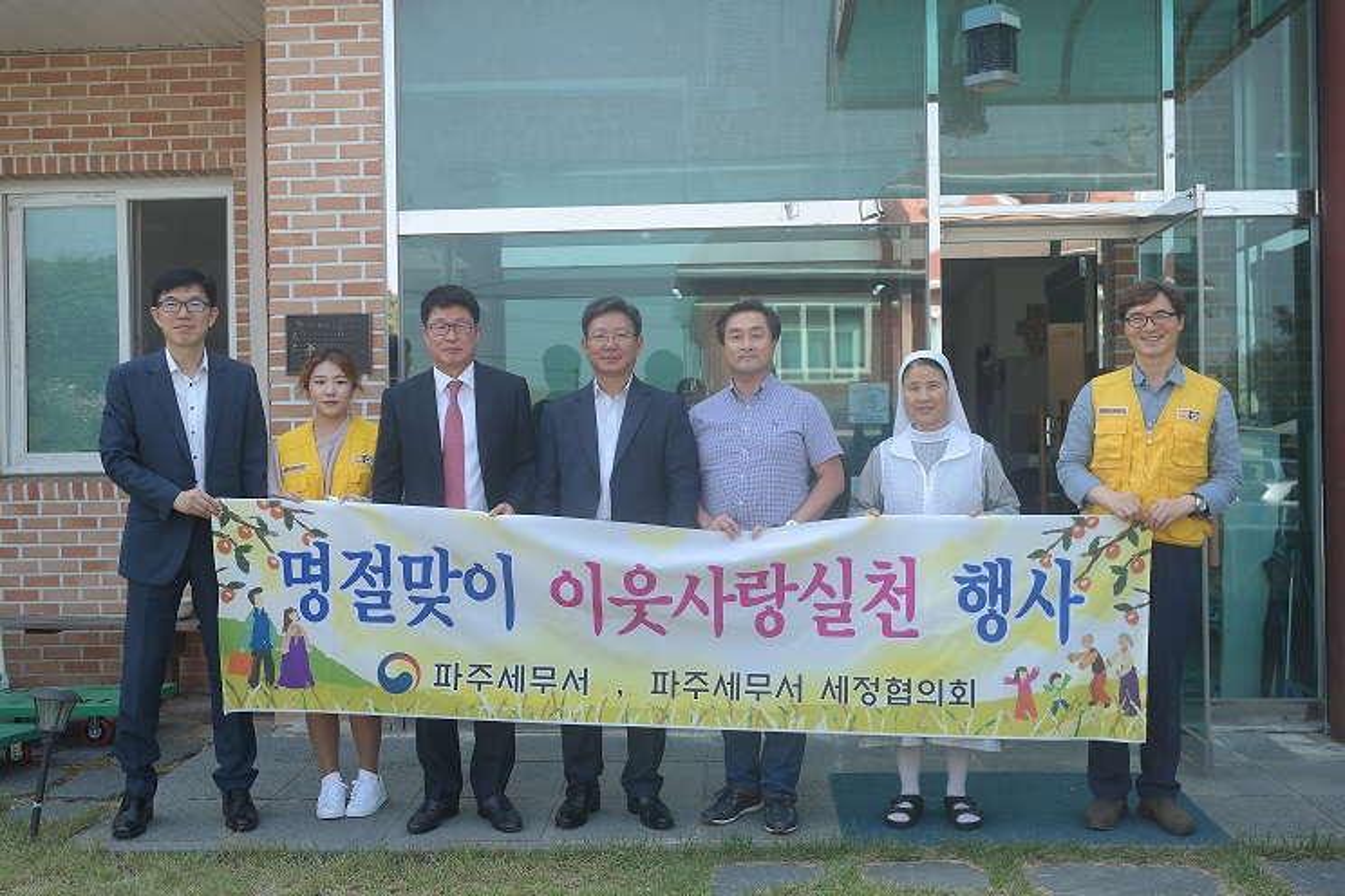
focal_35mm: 43
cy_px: 448
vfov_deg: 31.2
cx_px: 672
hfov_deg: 45.4
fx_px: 1606
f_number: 4.5
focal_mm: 28
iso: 100
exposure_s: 1/160
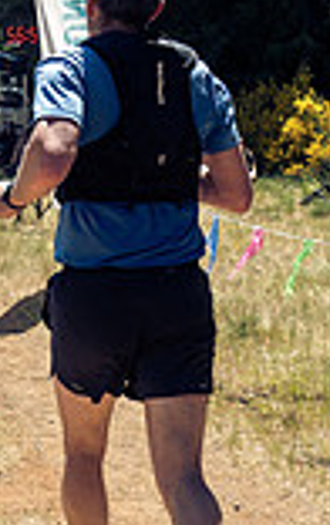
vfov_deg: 18.9
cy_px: 214
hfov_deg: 11.9
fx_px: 1577
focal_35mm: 110
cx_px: 27
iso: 200
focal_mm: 14
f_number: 4
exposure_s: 1/1000
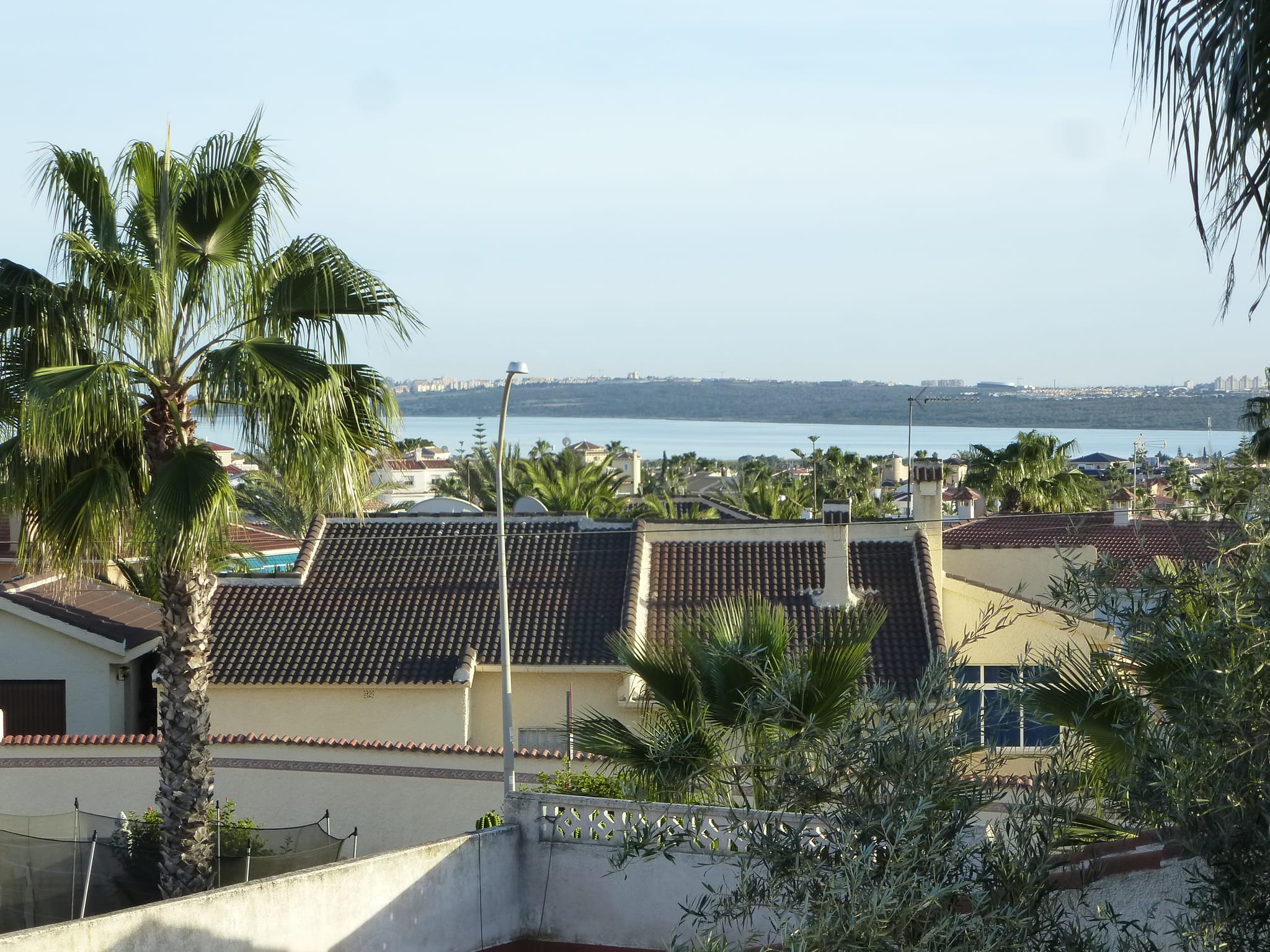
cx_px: 635
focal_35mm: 96
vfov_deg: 15.4
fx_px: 3522
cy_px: 476
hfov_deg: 20.4
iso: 160
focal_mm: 17.3
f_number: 5
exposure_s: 1/250
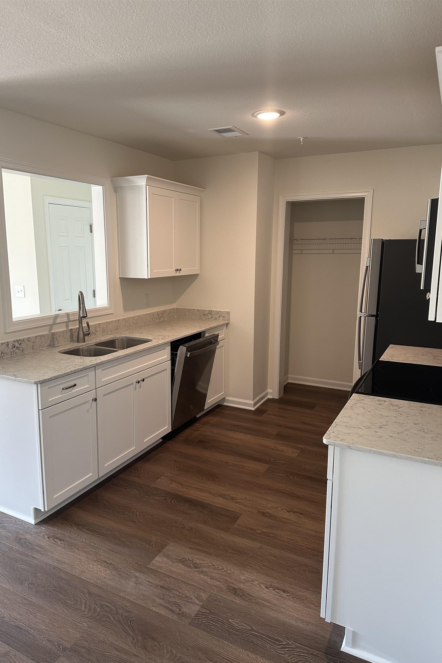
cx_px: 194
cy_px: 332
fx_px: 460
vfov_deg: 71.5
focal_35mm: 25
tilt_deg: -9.8
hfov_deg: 51.2
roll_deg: -1.4
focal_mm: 6.86
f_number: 1.78
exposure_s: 1/120
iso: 200
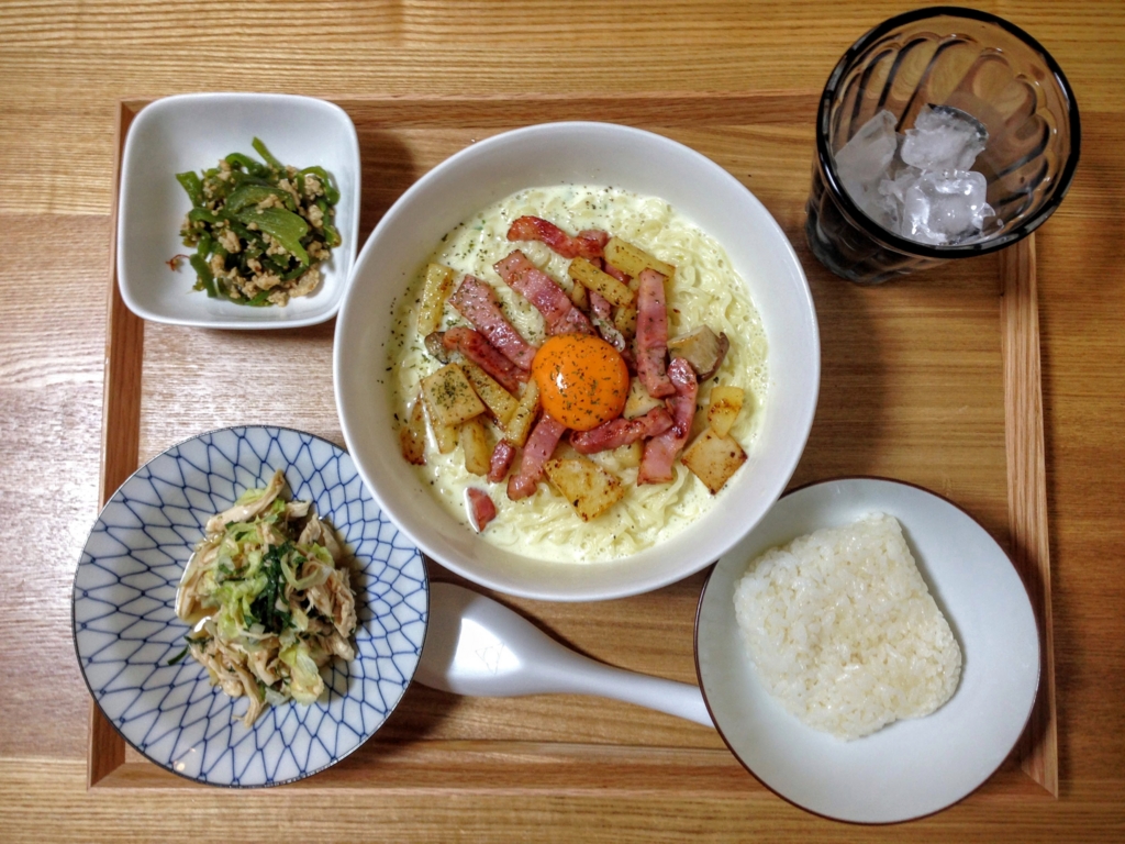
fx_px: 1072
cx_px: 562
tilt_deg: -83.6
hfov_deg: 55.4
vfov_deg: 42.9
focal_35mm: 33
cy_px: 422
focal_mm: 4.12
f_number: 2.4
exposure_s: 1/20
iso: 50
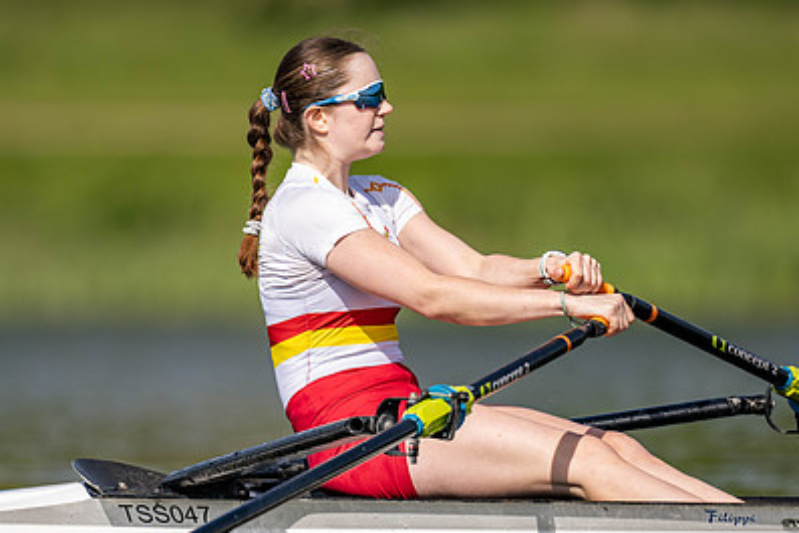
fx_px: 19448
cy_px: 260
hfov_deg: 2.4
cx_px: 388
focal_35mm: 876
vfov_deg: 1.6
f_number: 4
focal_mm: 600
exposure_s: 1/2500
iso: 180
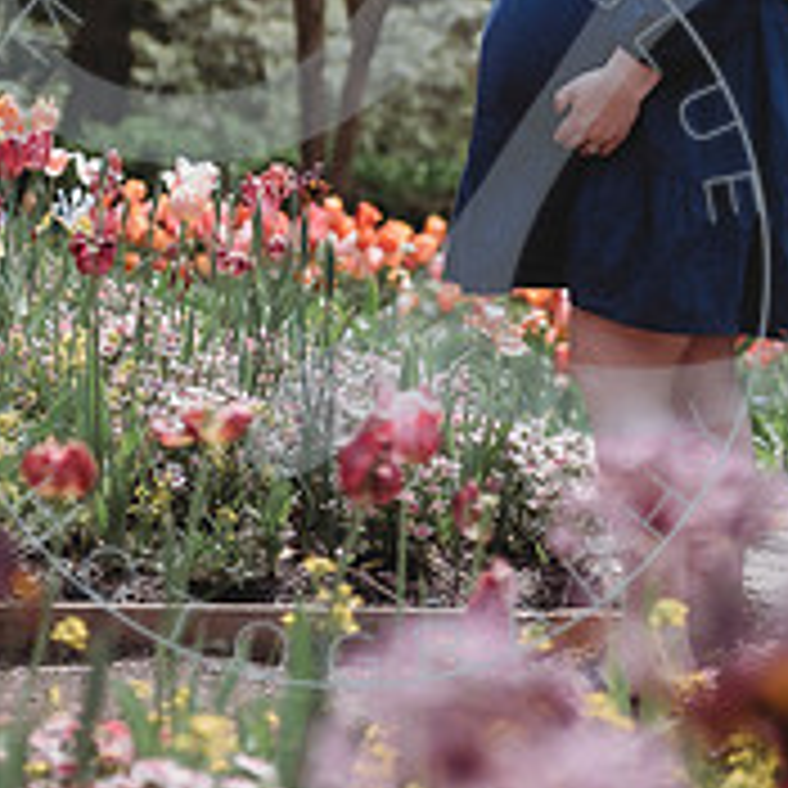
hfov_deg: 11.4
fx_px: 3940
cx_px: 554
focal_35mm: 153
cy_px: -72
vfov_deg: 11.3
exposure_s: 1/500
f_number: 2.8
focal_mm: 70
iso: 50
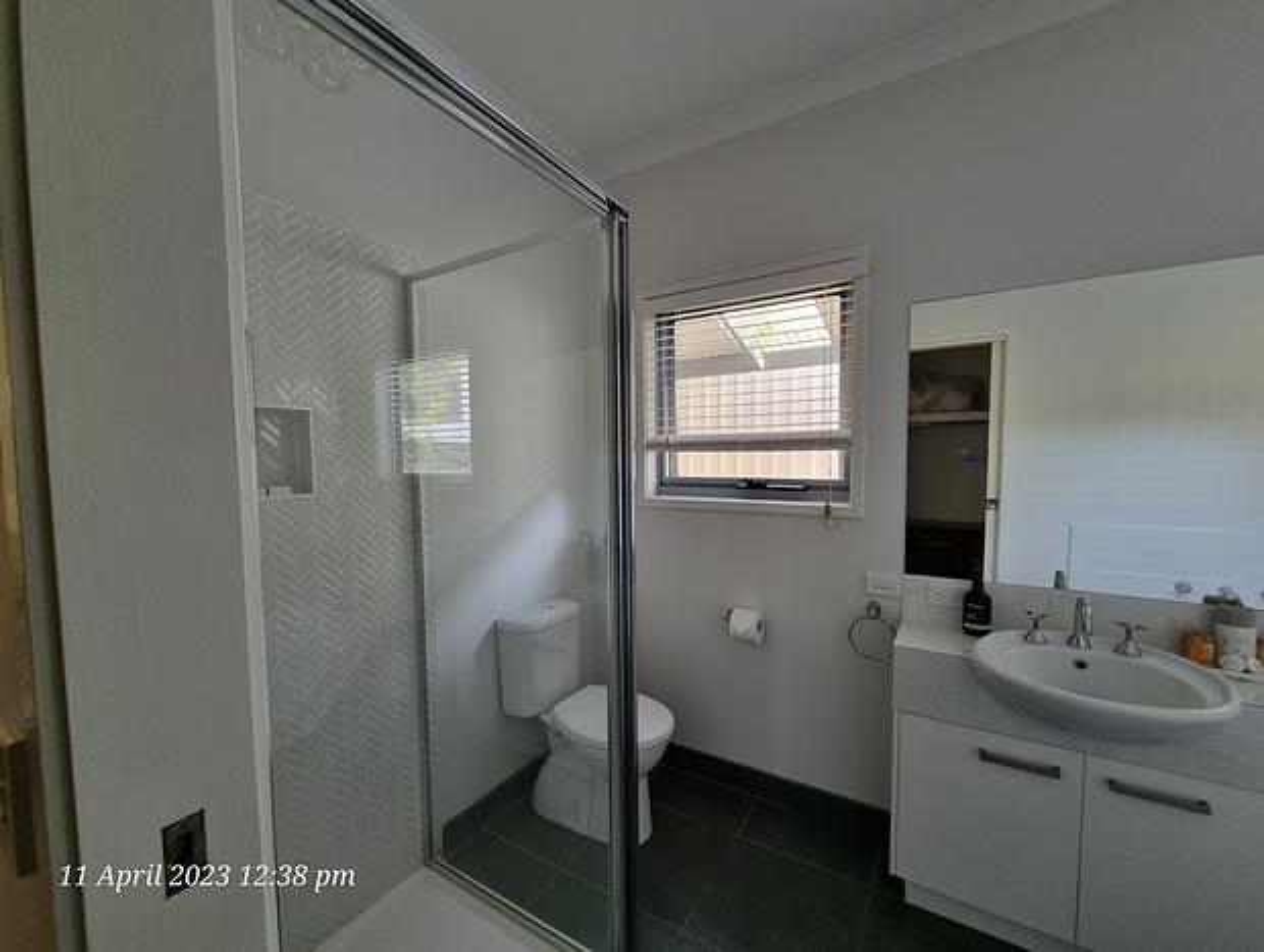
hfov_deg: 106.1
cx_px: 632
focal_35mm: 13
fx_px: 475
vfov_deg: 90.1
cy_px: 476
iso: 200
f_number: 2.2
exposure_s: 1/50
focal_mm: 2.2
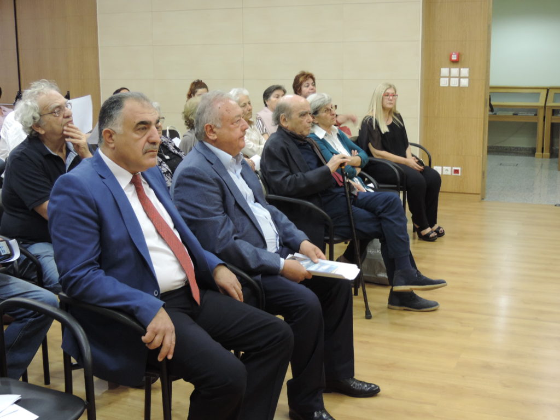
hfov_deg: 40.4
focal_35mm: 47
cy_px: 210
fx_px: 760
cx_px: 280
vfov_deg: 30.9
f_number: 3.5
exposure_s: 1/15
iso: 400
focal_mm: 8.3
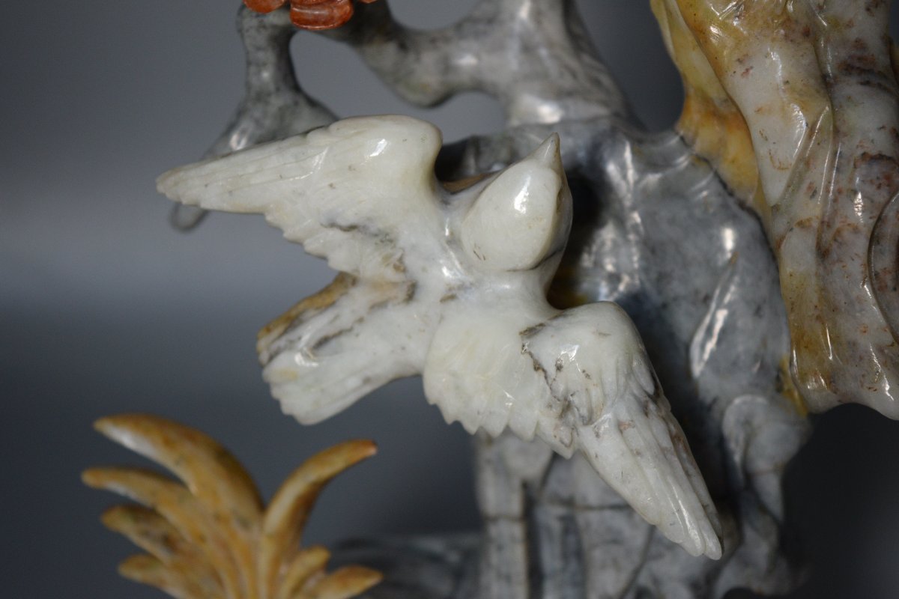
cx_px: 450
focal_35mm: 82
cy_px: 300
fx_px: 2060
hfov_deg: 24.6
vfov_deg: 16.6
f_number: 5.6
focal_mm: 55
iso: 1000
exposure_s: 1/125
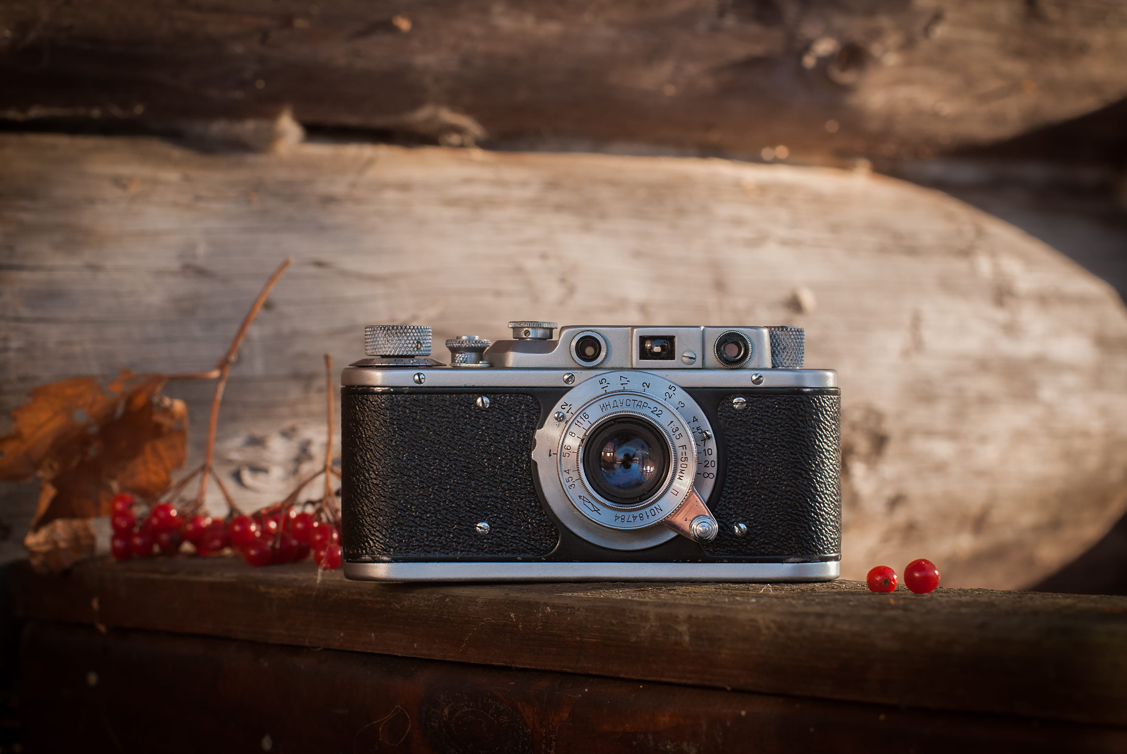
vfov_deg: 18.2
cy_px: 377
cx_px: 564
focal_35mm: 75
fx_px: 2351
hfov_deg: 27.0
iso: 100
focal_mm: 50
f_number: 5.6
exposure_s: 1/80
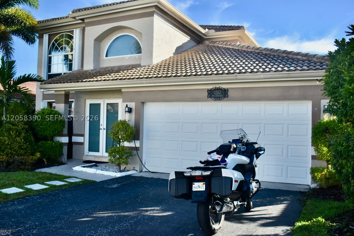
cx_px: 177
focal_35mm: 33
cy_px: 118
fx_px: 324
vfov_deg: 40.0
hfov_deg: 57.2
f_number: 5.6
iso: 400
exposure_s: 1/1600
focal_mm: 22
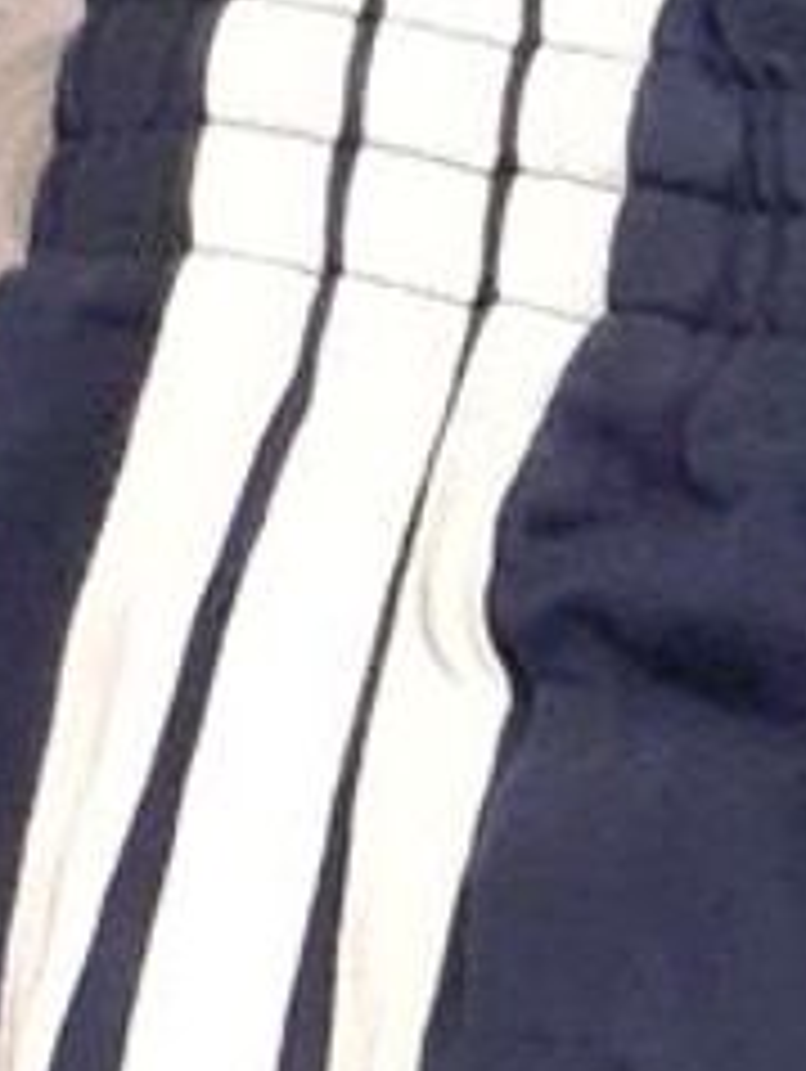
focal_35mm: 151
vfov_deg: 11.8
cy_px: 2081
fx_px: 4679
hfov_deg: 9.1
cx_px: 1761
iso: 800
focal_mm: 3.6
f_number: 1.9
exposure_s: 1/20
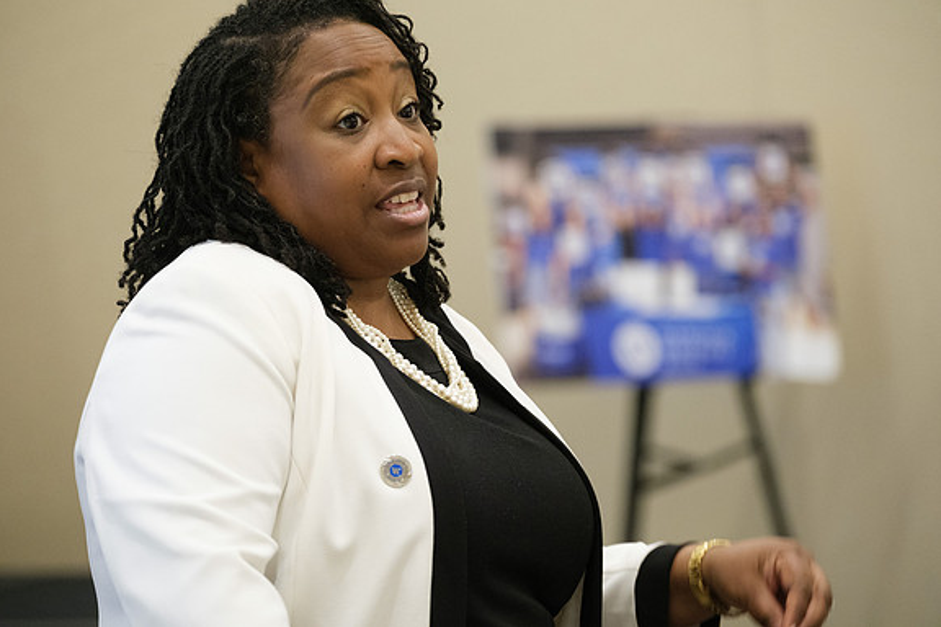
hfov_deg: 13.9
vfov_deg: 9.3
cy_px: 313
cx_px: 470
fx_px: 3868
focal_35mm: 148
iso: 3200
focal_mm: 98.2
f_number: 2.8
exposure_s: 1/160
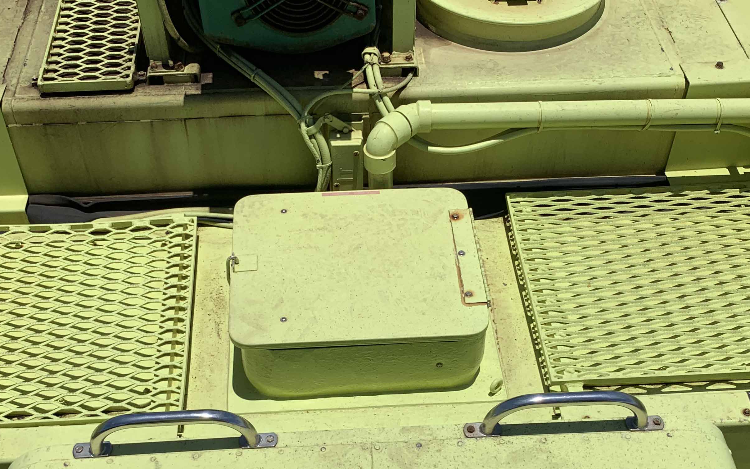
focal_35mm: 46
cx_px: 383
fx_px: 940
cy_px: 336
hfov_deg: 43.5
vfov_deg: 27.7
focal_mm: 4.25
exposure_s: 1/8000
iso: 25
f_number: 1.8
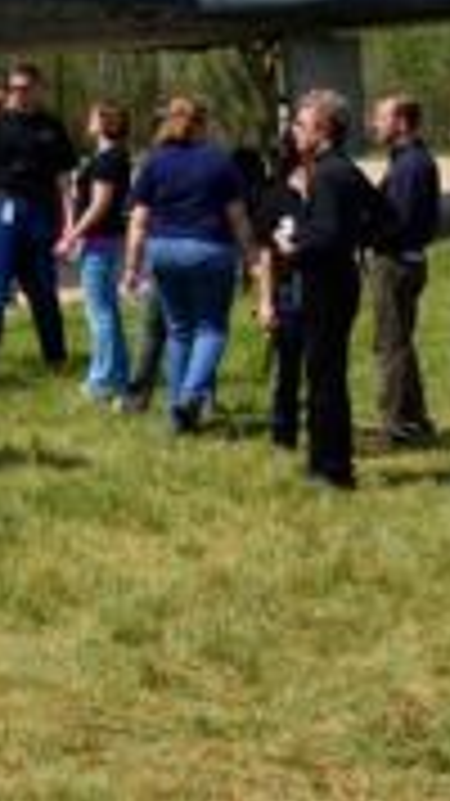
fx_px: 2633
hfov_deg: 9.4
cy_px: -146
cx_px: -333
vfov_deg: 16.6
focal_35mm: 124
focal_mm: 22
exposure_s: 1/500
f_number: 11
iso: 200
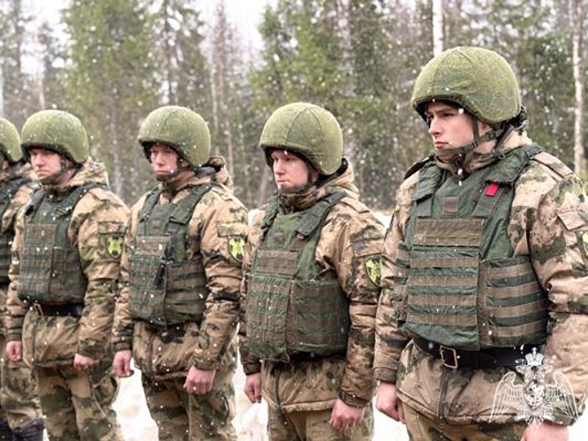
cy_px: 220
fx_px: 816
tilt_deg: -3.5
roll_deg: +2.3
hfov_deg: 39.6
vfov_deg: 30.3
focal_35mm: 48
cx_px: 294
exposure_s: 1/452
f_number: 1.78
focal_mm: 6.76
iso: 100
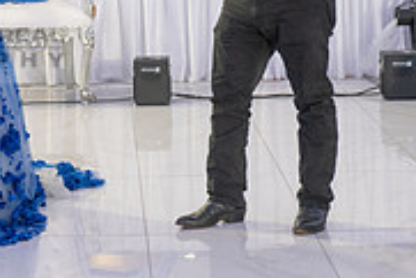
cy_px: 29
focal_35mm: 160
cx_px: -110
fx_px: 1850
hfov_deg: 12.5
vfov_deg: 8.6
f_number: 4
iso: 800
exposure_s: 1/160
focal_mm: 50
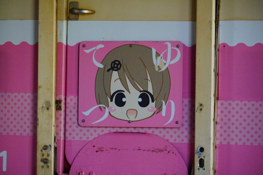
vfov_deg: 4.6
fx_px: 2191
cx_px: 132
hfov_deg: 6.9
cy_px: 88
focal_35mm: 300
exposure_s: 1/350
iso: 4000
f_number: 6.3
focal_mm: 200
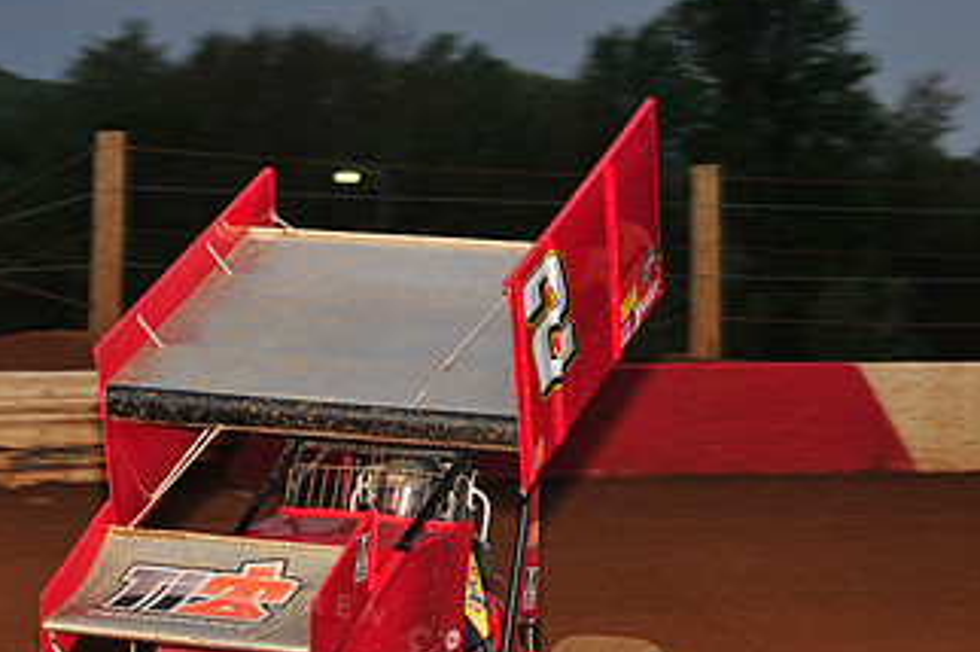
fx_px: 4895
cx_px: 313
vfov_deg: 7.6
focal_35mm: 180
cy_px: 497
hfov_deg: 11.4
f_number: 6.3
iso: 800
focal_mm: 100
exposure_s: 1/320
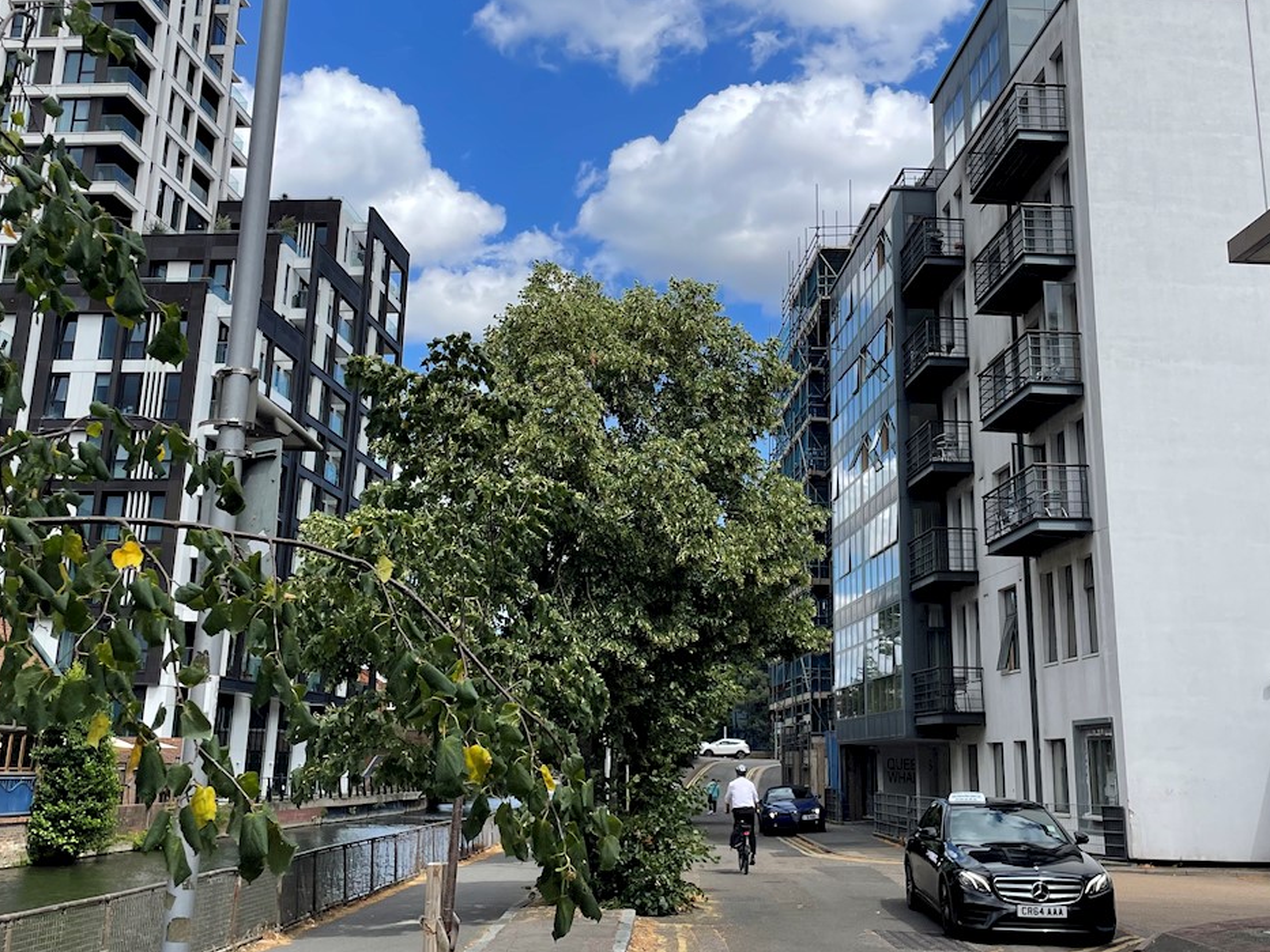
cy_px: 382
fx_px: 1431
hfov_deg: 47.9
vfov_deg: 36.7
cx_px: 642
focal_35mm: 39
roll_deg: -1.2
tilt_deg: +16.7
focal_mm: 4.2
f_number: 1.6
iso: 32
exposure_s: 1/3509
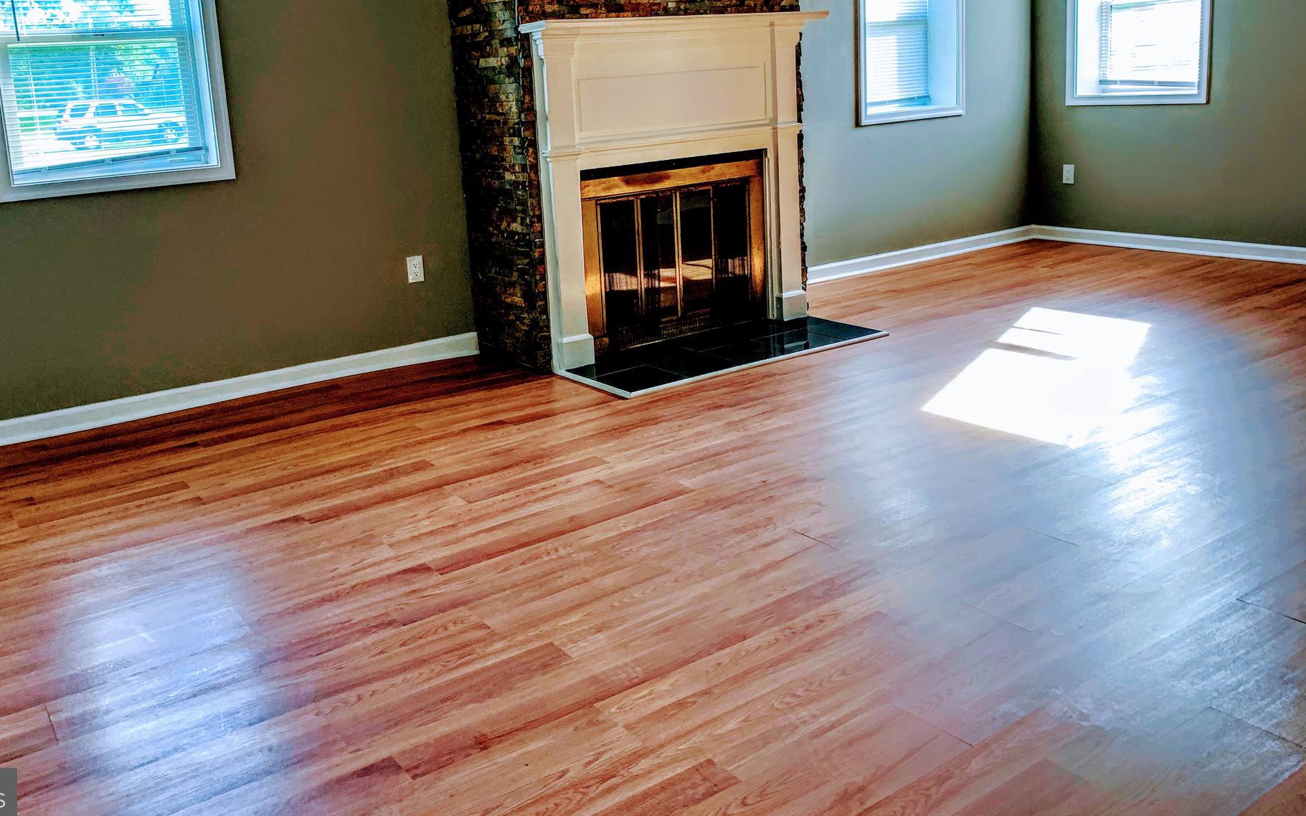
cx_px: 572
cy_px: 276
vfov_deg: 40.1
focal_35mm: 31
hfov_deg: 61.0
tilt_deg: -9.4
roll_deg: +4.2
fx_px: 1103
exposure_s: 1/70
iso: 100
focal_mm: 4.25
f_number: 1.8
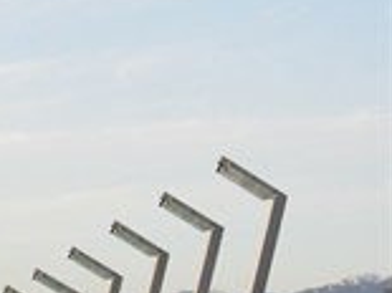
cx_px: -212
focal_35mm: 236
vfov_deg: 6.3
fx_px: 2670
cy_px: 235
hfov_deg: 8.2
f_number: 3.6
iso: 50
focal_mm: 12.5
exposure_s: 1/128
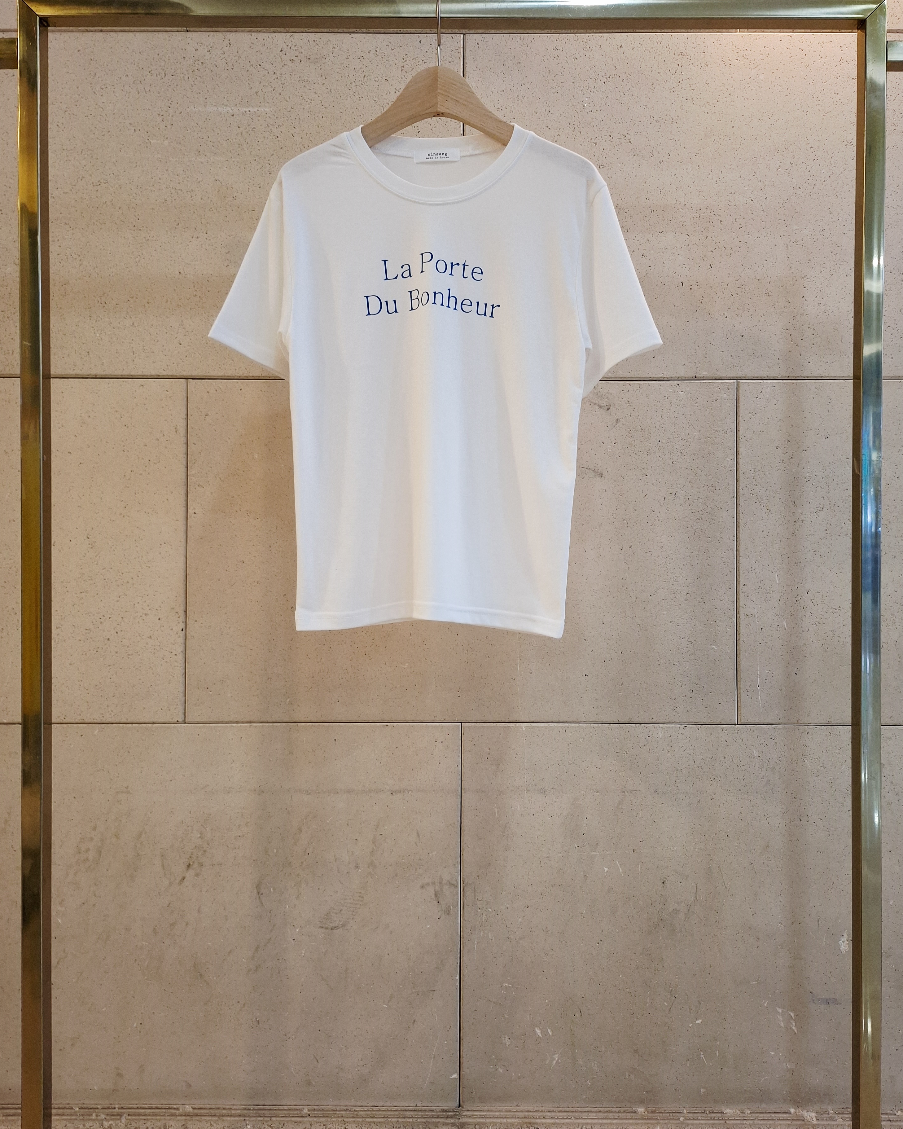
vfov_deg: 64.1
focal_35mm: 27
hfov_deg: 53.2
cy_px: 548
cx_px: 458
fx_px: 902
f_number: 1.8
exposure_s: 1/120
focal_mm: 5.23
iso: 160
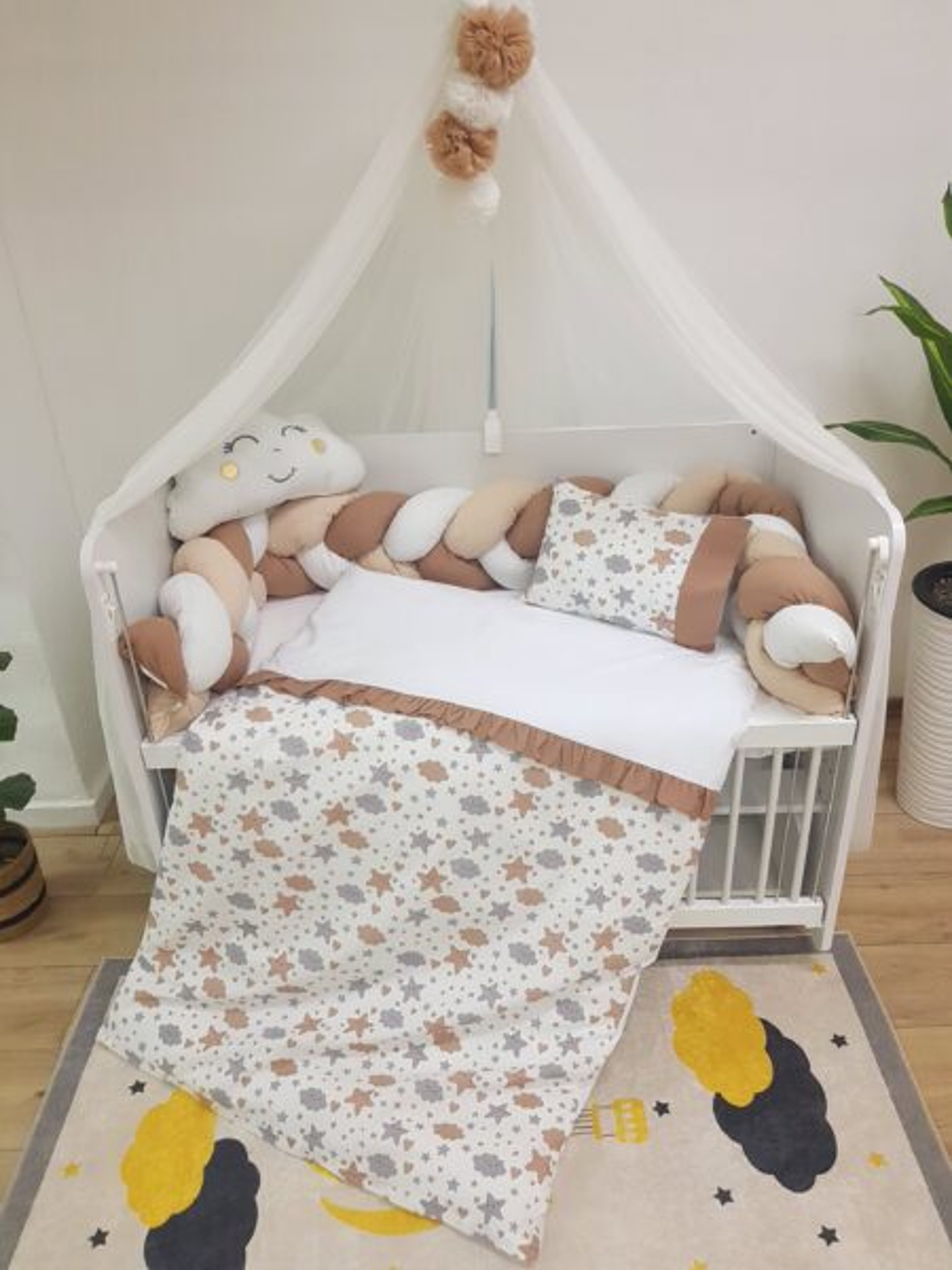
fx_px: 953
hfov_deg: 53.1
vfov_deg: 67.3
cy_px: 635
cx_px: 476
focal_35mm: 26
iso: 160
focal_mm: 4.3
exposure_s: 1/25
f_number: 1.7
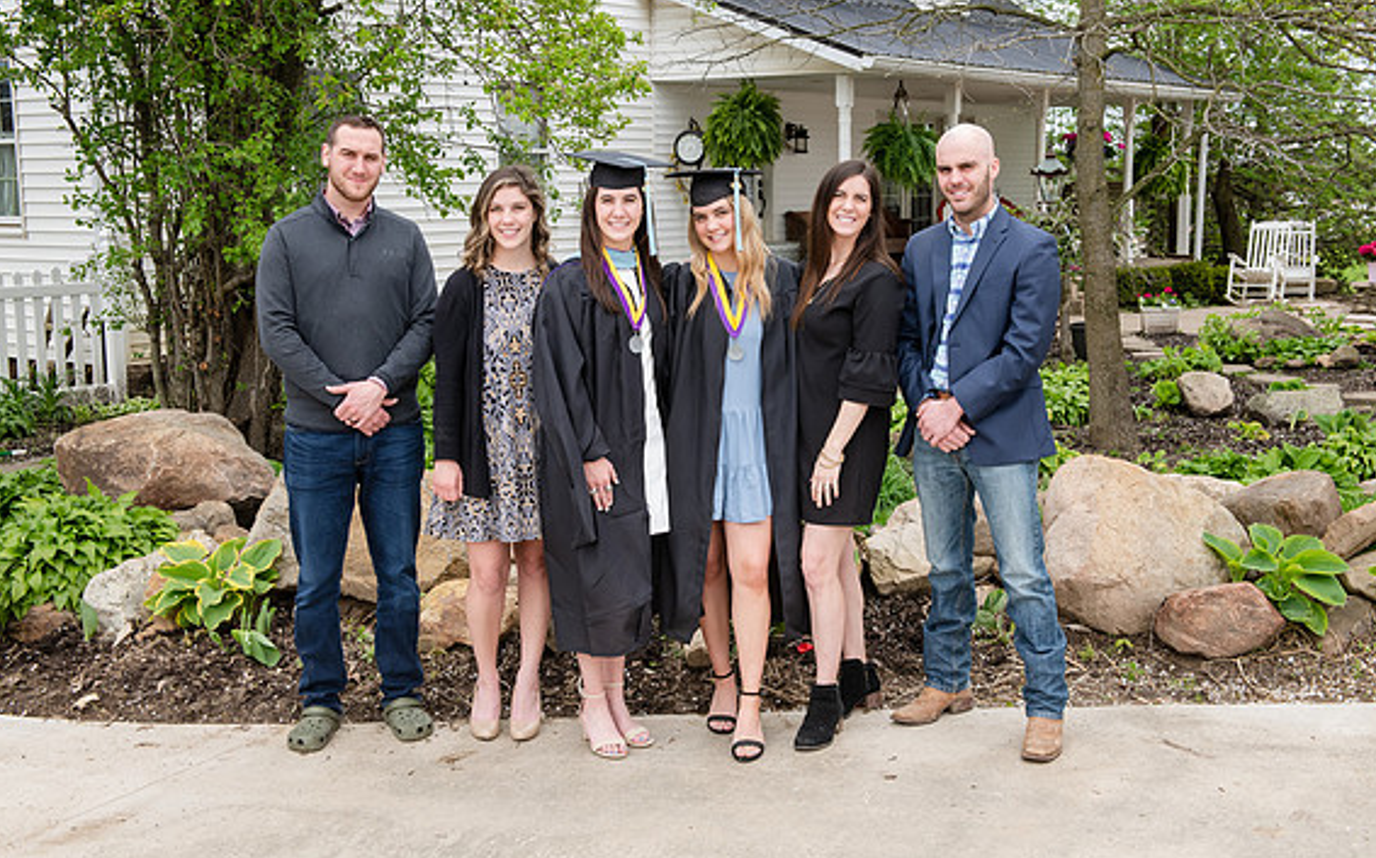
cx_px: 693
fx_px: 1724
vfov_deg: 27.9
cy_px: 402
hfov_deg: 43.5
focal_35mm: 46
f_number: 8
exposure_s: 1/250
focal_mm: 44
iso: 500
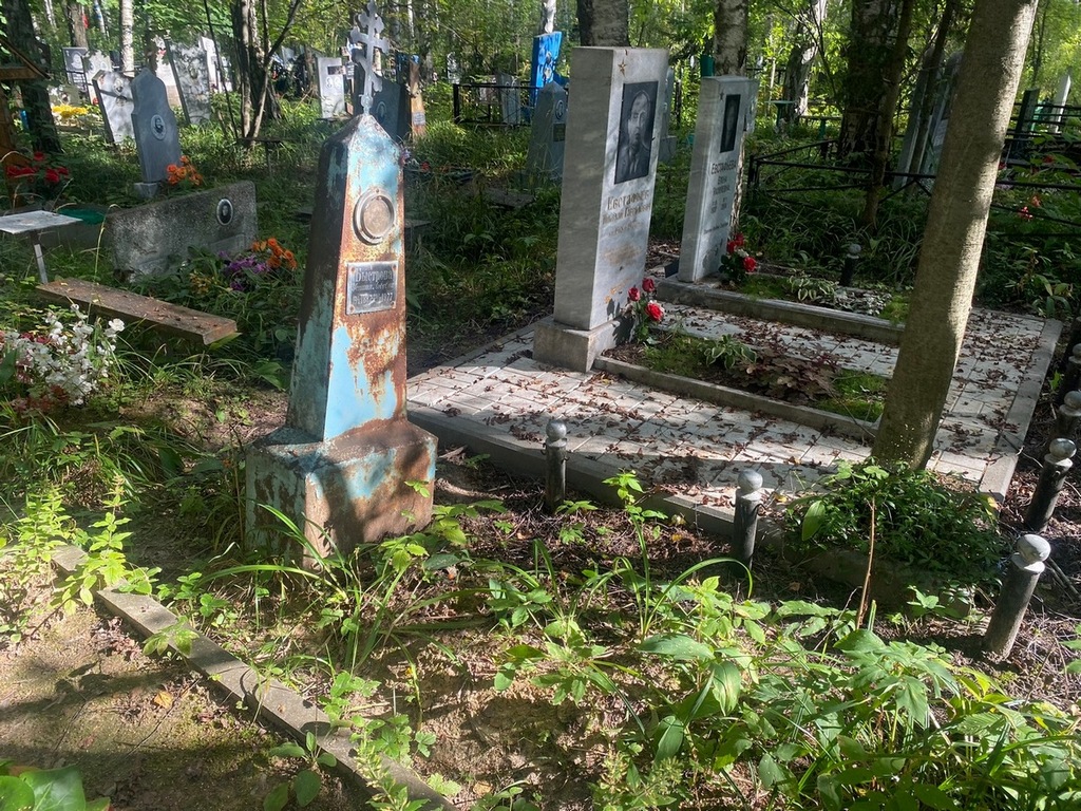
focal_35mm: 26
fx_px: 812
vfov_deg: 53.1
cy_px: 406
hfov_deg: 67.3
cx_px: 540
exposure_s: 1/317
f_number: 1.8
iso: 32
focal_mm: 4.25
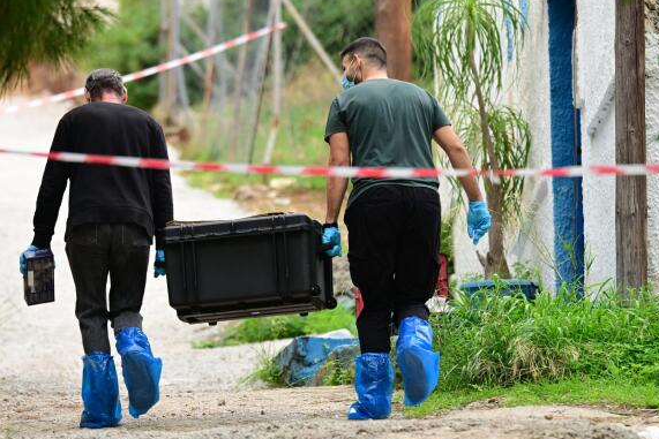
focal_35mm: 520
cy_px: 212
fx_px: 9521
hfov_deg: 4.0
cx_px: 343
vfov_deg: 2.6
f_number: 6.3
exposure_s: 1/800
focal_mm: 450
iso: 1250
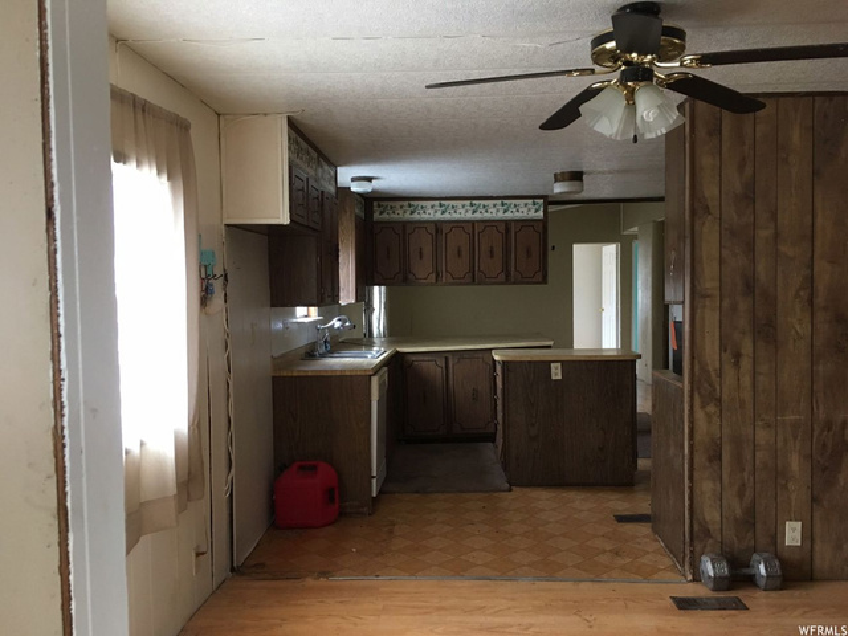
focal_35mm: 29
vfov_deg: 48.2
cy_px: 318
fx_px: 710
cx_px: 424
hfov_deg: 61.7
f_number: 2.2
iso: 125
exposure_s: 1/30
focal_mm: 4.15
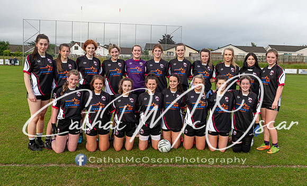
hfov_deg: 56.6
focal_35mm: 34
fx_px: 285
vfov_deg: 36.1
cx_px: 161
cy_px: 83
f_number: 6.3
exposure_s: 1/100
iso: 125
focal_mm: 27
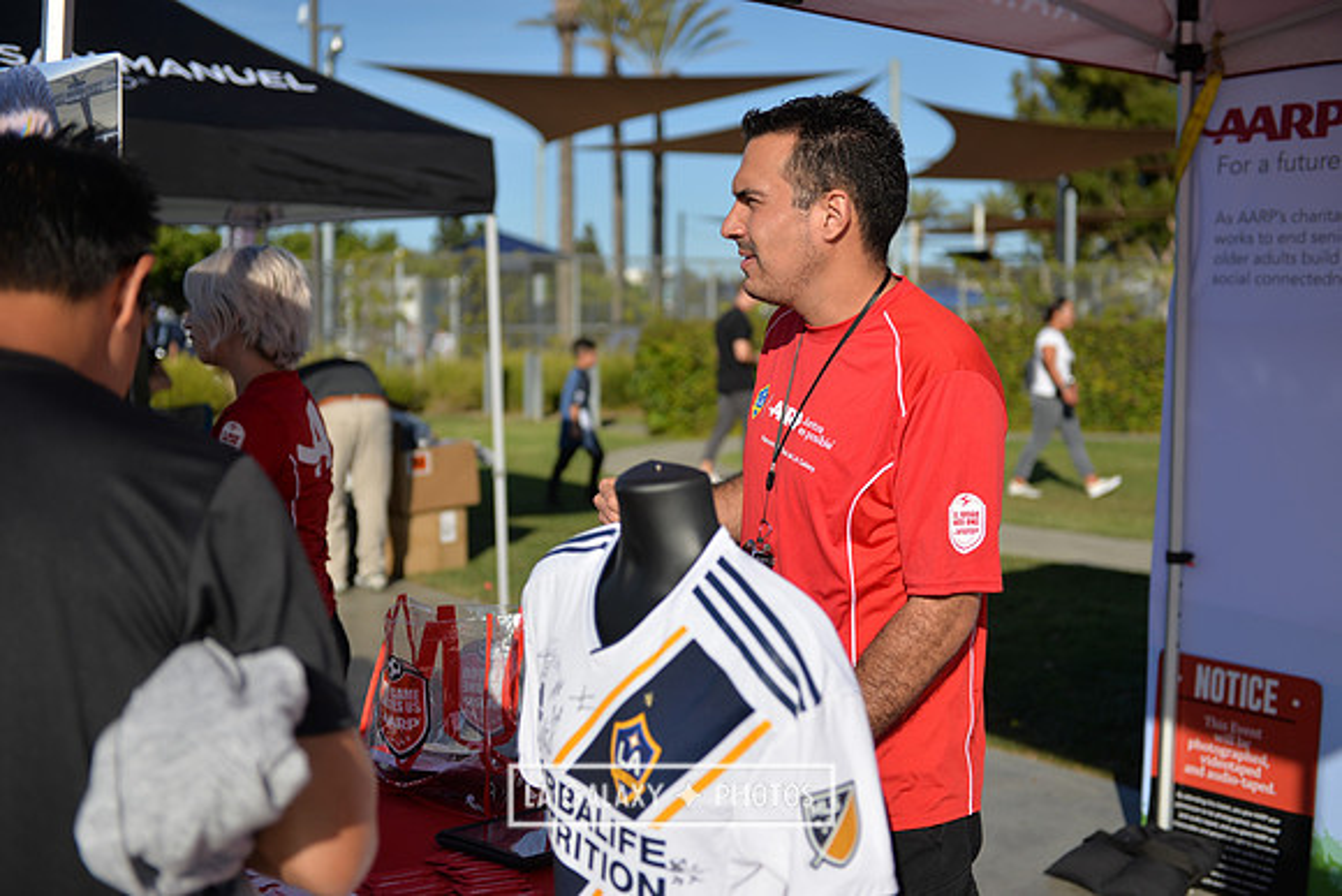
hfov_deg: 41.1
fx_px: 1790
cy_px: 448
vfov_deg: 28.1
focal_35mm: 48
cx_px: 671
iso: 100
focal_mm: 48
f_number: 2.8
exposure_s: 1/3200
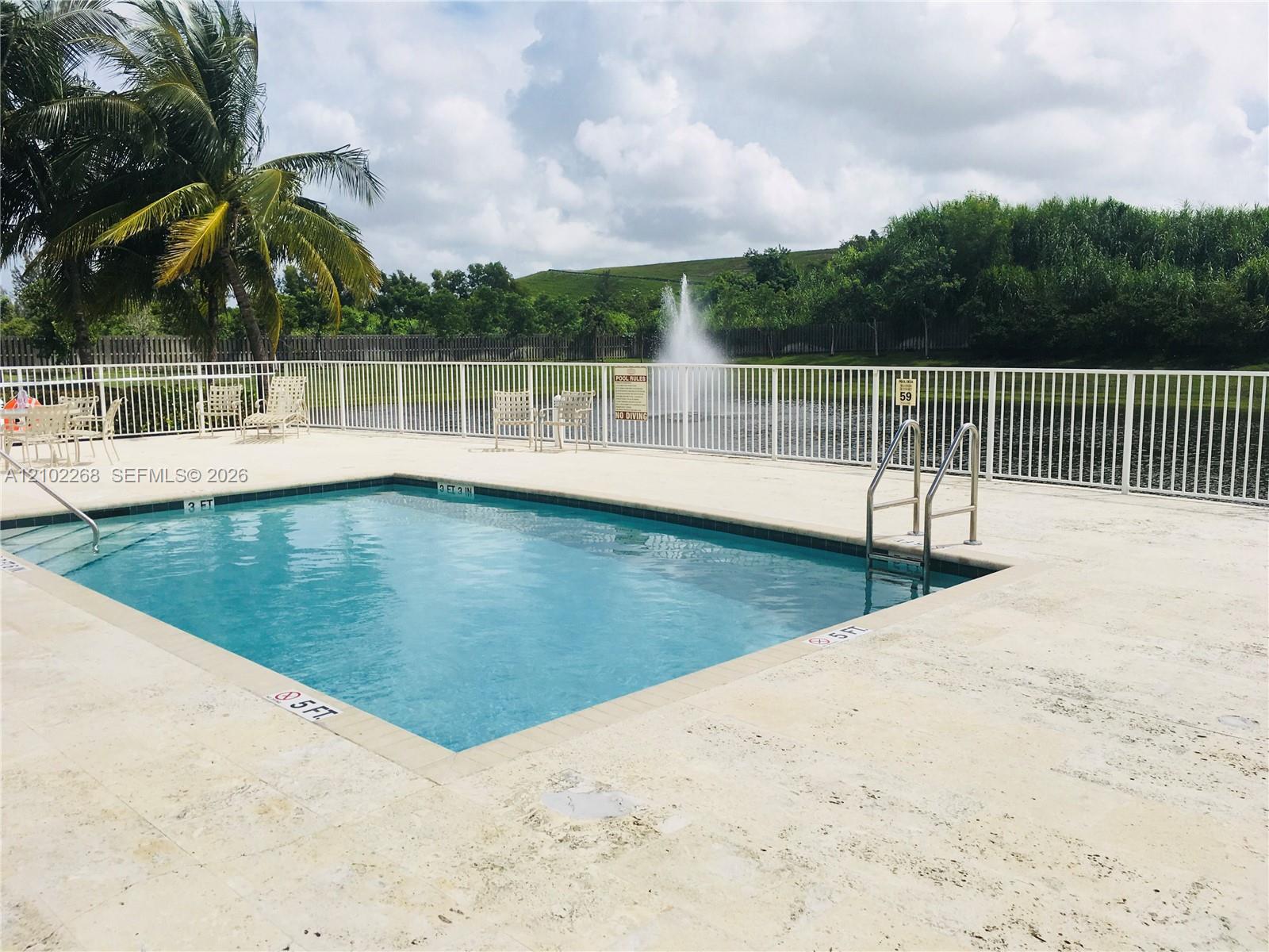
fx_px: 1063
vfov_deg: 48.2
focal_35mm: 29
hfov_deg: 61.7
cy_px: 476
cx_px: 634
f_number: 2.2
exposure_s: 1/3663
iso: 25
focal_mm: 4.15
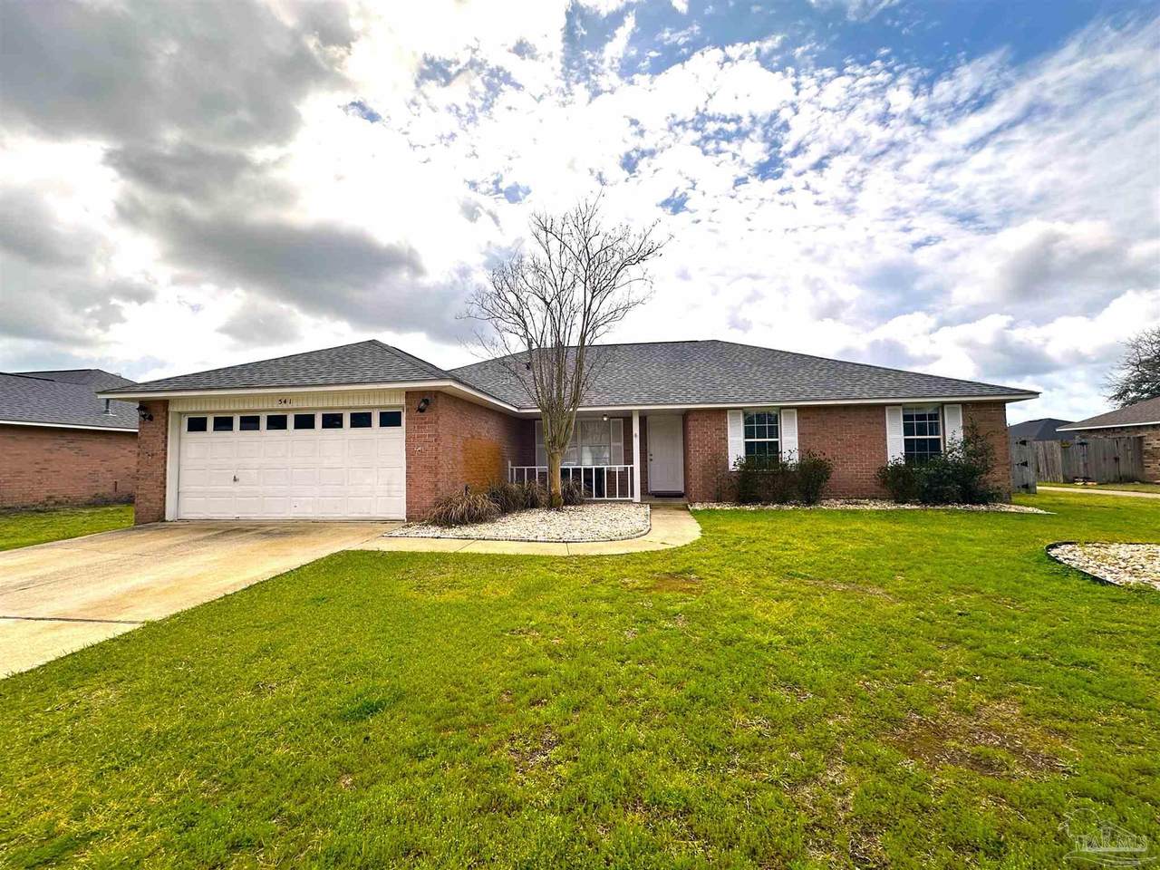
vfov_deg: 85.7
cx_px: 580
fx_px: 469
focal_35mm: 14
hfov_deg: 102.1
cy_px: 435
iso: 50
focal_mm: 2.22
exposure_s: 1/3610
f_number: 2.2
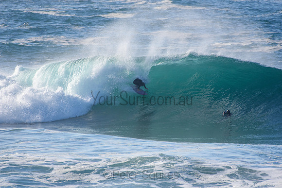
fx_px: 5876
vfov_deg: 1.8
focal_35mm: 750
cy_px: 94
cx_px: 141
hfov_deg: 2.7
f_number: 5.6
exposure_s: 1/2000
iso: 400
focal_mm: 500
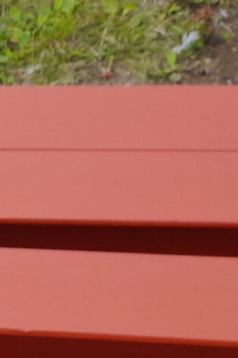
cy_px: 704
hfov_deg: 8.6
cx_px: -377
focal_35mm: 143
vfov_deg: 12.7
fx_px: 1418
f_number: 2
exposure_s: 1/151
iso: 20
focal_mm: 4.6
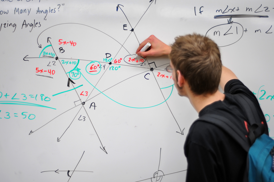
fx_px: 570
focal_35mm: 75
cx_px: 137
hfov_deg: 27.0
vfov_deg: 18.1
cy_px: 91
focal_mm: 50
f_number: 1.8
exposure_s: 1/250
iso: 400
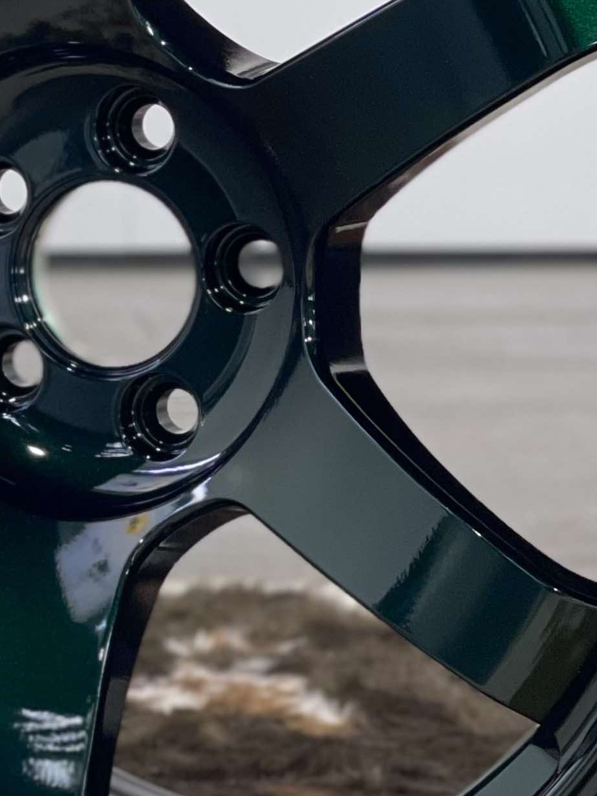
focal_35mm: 169
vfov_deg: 11.7
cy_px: 317
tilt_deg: -7.0
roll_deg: -0.3
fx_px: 3887
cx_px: 168
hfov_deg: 8.8
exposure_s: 1/50
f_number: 2
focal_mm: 6
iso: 125
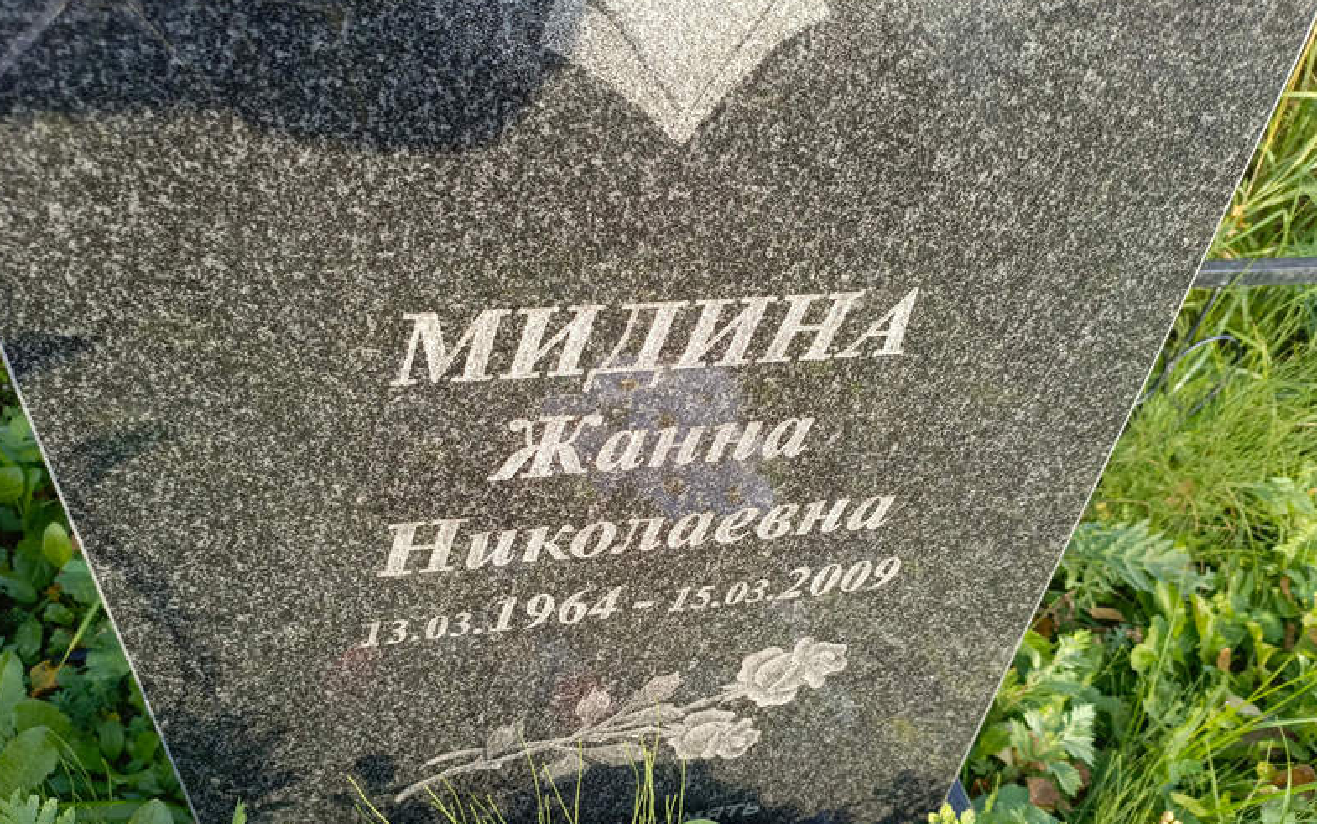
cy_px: 493
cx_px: 663
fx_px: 969
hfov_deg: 68.4
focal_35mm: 27
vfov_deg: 45.8
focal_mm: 4.76
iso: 110
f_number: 1.69
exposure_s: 1/105
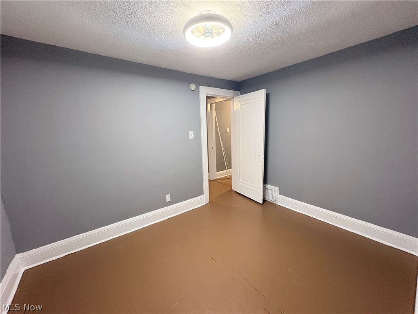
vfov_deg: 85.7
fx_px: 169
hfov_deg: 102.1
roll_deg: +2.9
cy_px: 157
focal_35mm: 14
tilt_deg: -10.2
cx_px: 209
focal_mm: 2.22
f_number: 2.2
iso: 320
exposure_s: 1/60
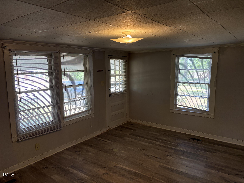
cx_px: 122
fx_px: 183
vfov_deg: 53.1
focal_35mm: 26
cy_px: 92
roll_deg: +0.8
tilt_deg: -8.2
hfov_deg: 67.3
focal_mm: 5.96
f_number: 1.6
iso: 125
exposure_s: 1/120
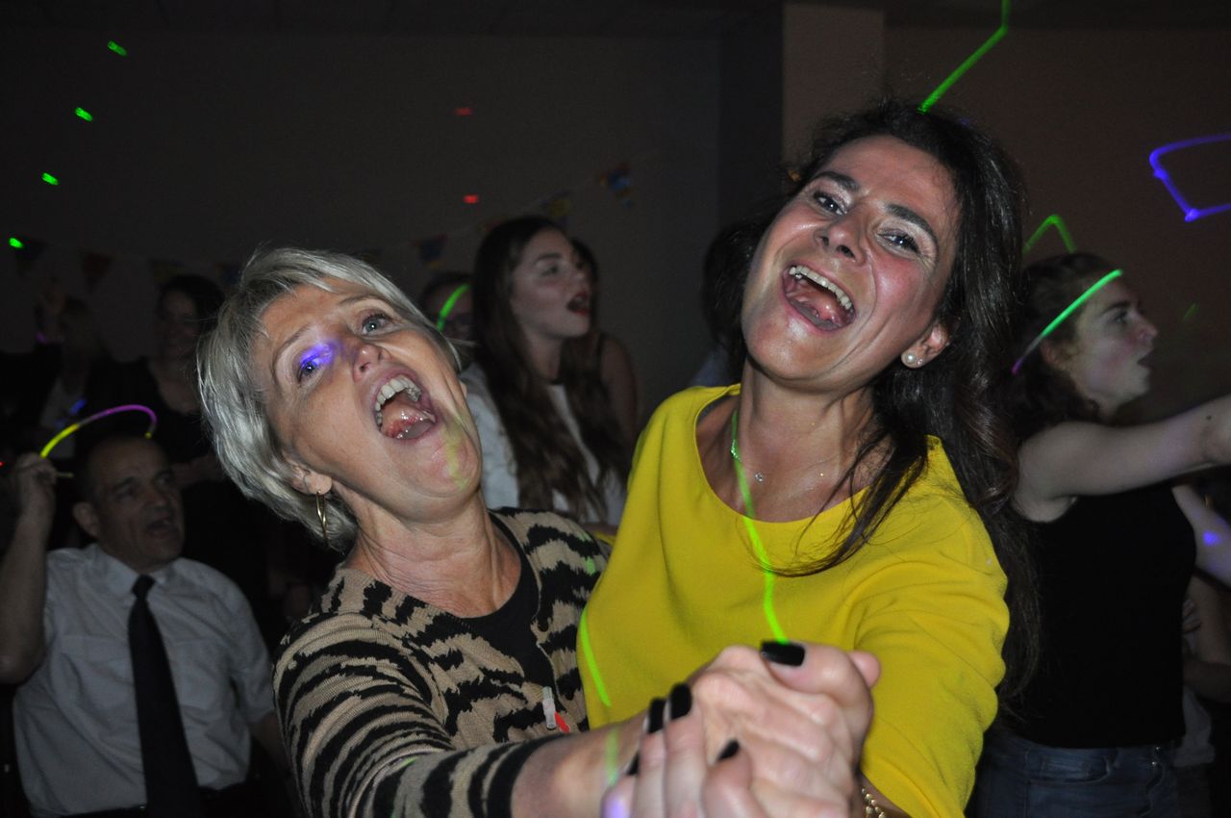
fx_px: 1332
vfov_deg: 34.1
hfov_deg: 49.6
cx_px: 616
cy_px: 409
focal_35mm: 39
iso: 800
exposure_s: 1/60
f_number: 4
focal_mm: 26
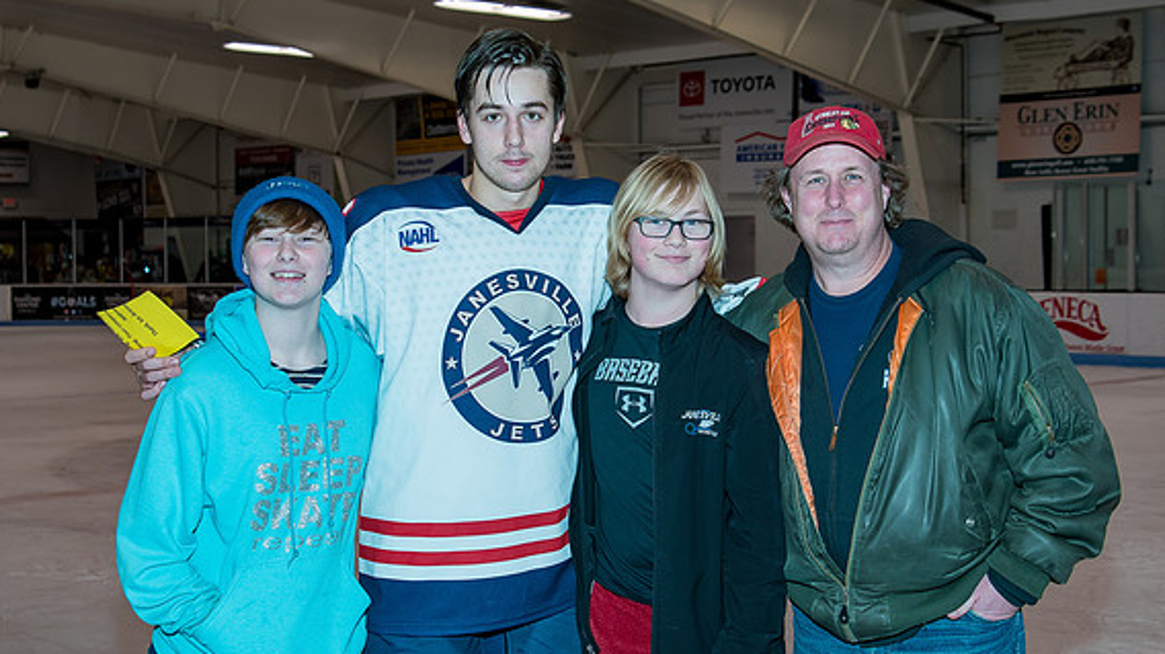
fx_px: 1667
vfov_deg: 22.2
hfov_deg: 38.5
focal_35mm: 54
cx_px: 595
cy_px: 342
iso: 200
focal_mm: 28
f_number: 4.5
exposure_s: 1/200
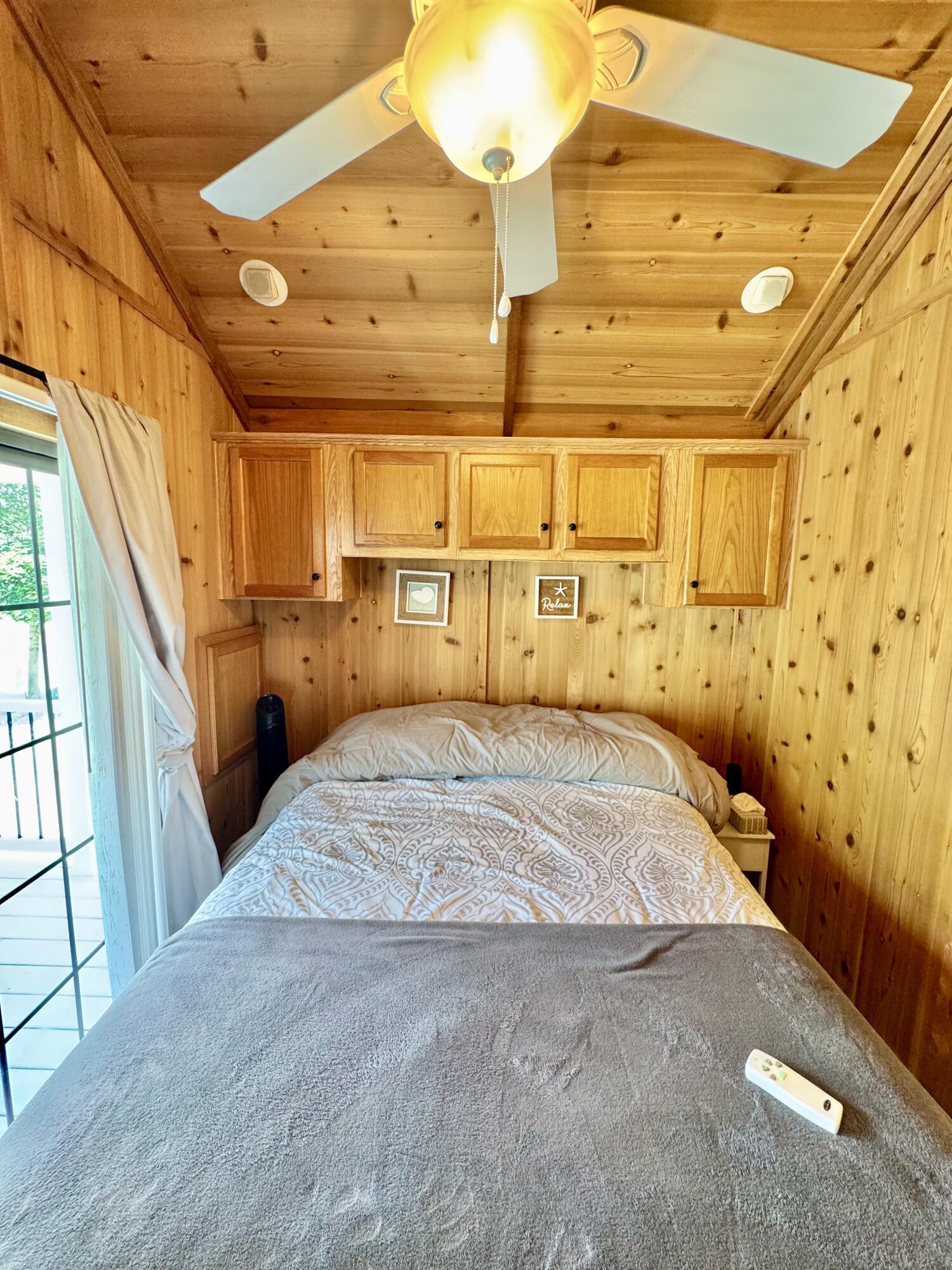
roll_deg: -1.3
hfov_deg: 85.7
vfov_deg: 102.1
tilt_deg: -6.3
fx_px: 513
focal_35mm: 14
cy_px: 635
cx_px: 476
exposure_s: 1/60
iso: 200
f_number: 2.2
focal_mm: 2.22
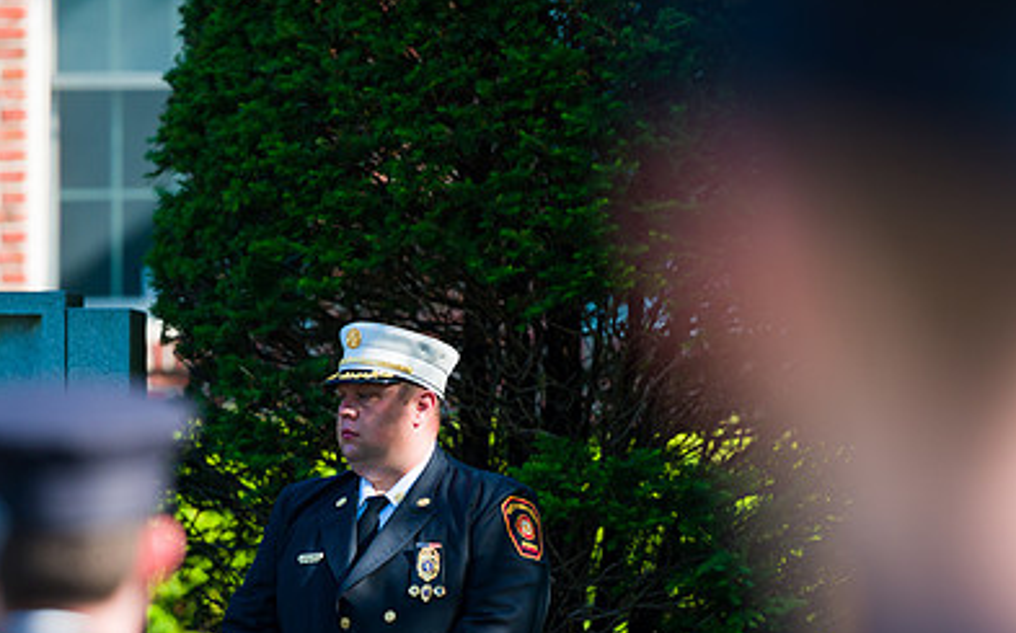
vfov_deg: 4.4
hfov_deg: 7.0
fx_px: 8329
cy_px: 444
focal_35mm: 301
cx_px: 365
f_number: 3.2
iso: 200
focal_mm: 200
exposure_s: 1/1250
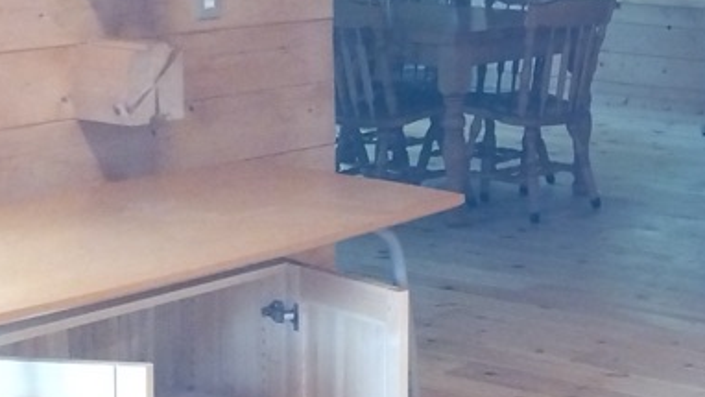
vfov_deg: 13.4
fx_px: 1664
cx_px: 969
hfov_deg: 21.2
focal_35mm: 89
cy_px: 13
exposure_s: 1/32.4
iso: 800
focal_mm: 4.8
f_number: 1.79
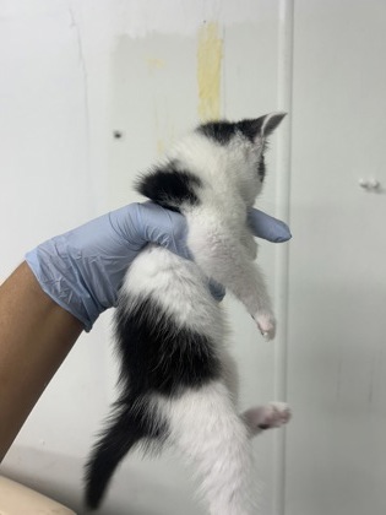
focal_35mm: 26
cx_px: 193
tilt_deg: -10.9
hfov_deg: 53.1
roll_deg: +1.9
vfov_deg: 67.3
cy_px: 258
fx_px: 387
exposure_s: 1/120
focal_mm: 5.7
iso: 64
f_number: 1.5
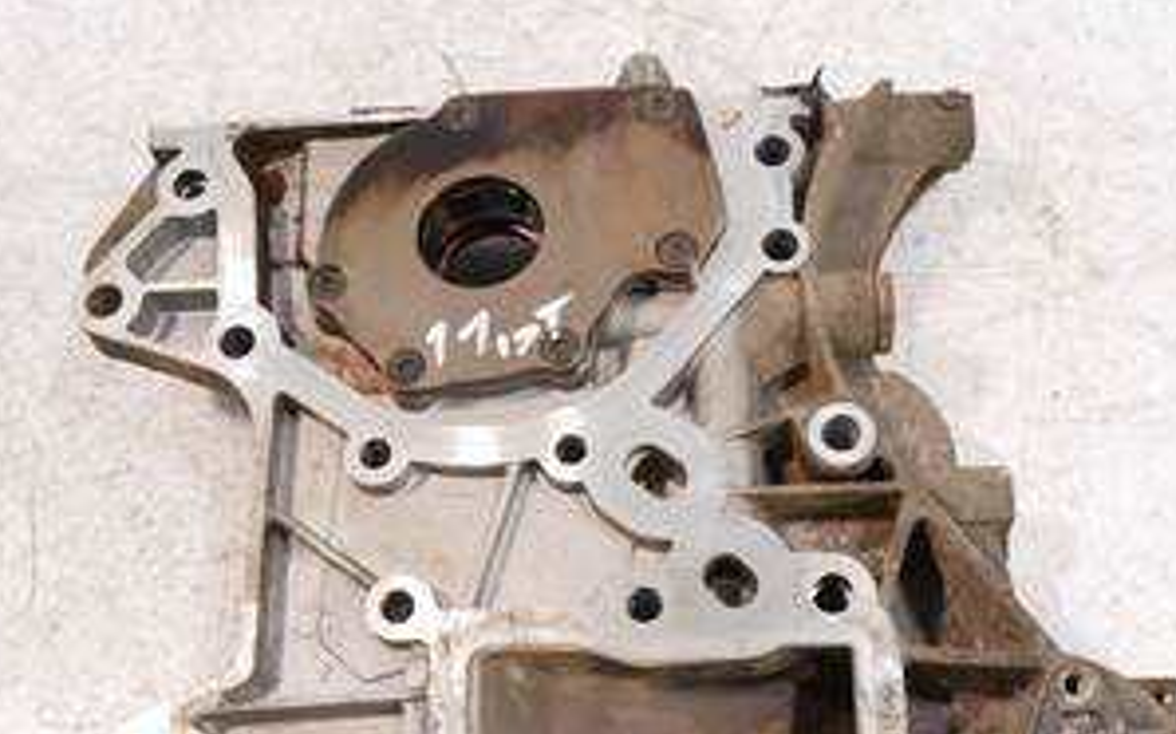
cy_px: 627
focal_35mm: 41
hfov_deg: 48.2
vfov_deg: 30.2
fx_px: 1314
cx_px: 631
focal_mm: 12
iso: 800
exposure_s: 1/60
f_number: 3.5
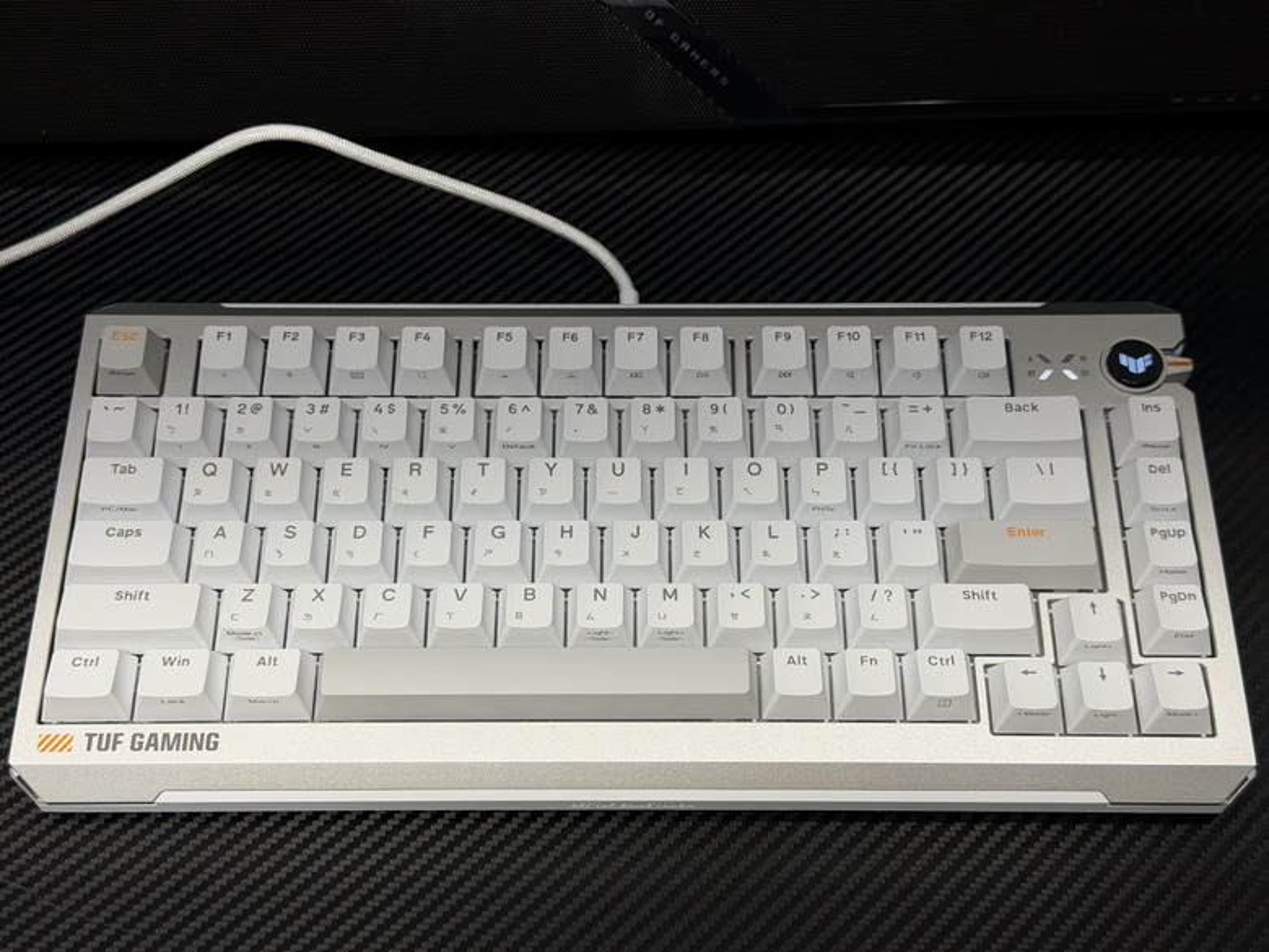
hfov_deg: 39.7
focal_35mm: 48
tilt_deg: -52.4
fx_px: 1760
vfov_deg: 30.3
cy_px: 476
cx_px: 634
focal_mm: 6.76
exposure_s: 1/120
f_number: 1.78
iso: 80
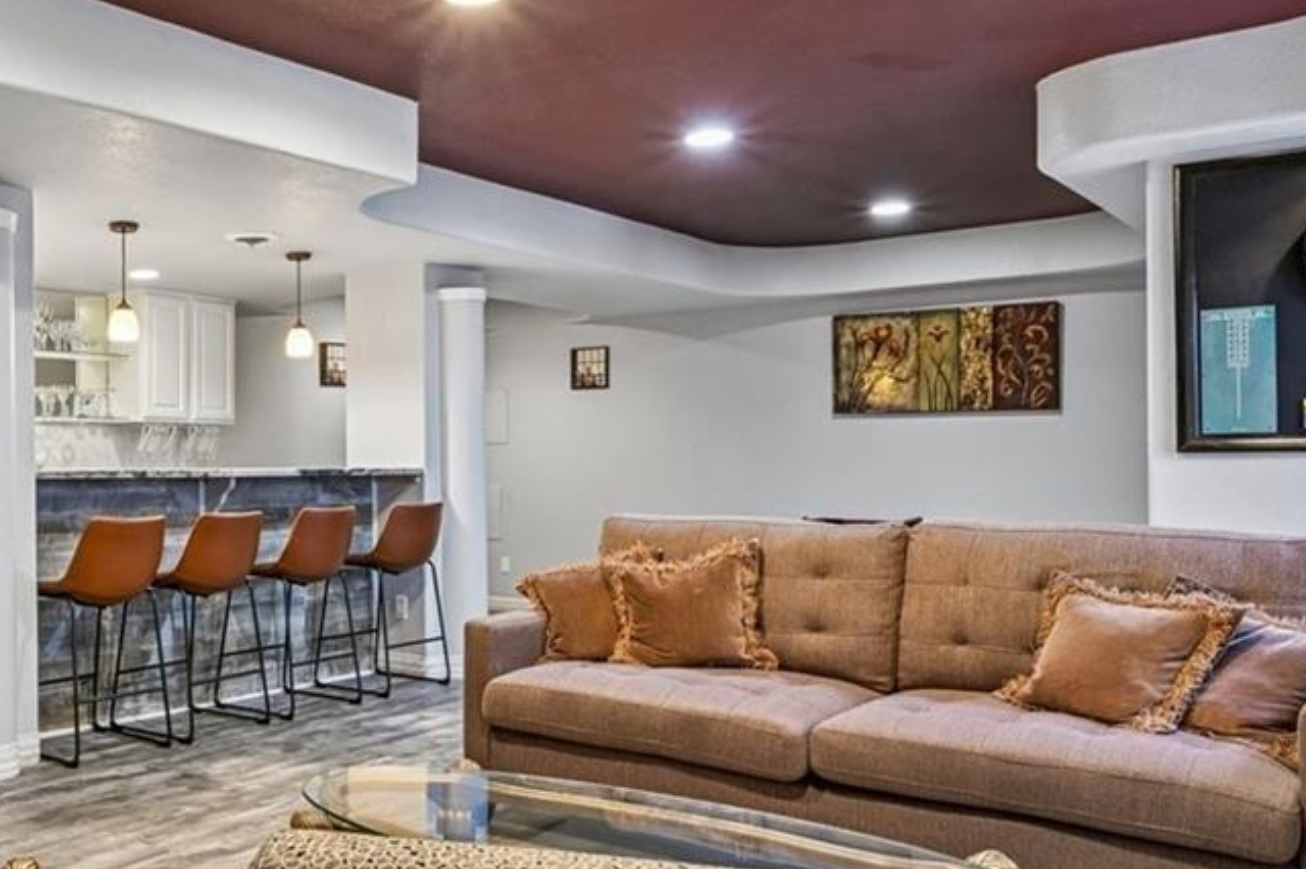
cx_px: 267
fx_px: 1269
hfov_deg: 51.2
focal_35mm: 35
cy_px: 437
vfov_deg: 37.8
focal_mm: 14
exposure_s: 1/1.67
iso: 400
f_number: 10
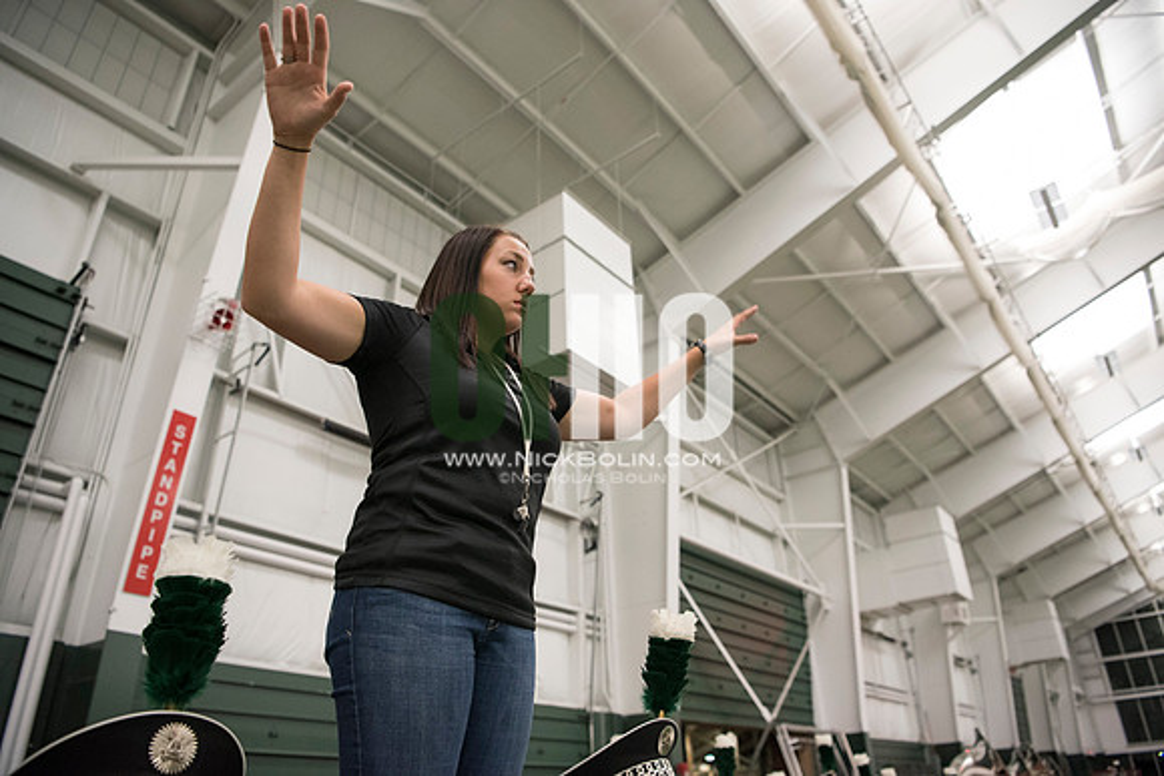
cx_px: 582
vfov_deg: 53.2
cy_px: 388
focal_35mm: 24
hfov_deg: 73.7
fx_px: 776
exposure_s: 1/200
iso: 3200
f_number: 3.2
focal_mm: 24
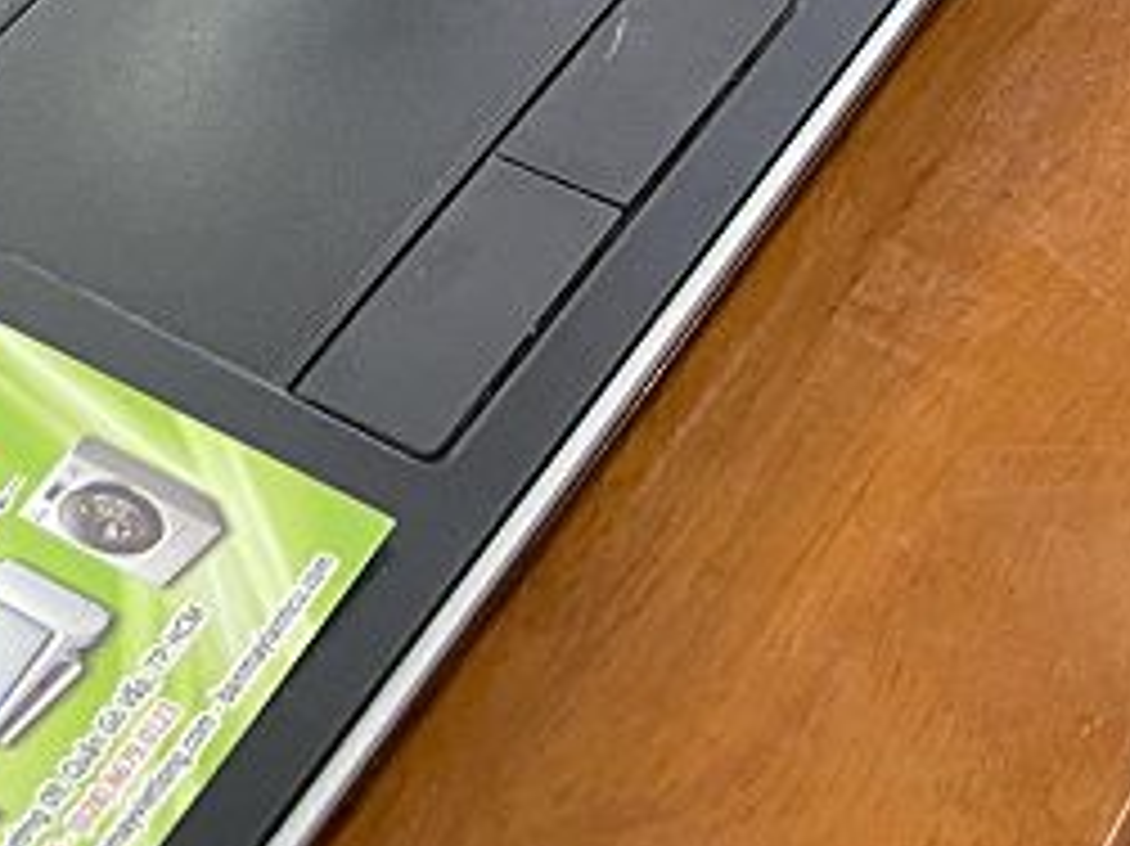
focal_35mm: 106
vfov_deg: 13.1
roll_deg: +3.5
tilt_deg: -32.5
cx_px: -1004
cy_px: -450
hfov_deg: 15.5
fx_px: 3459
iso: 640
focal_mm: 5.1
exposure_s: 1/25
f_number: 1.6
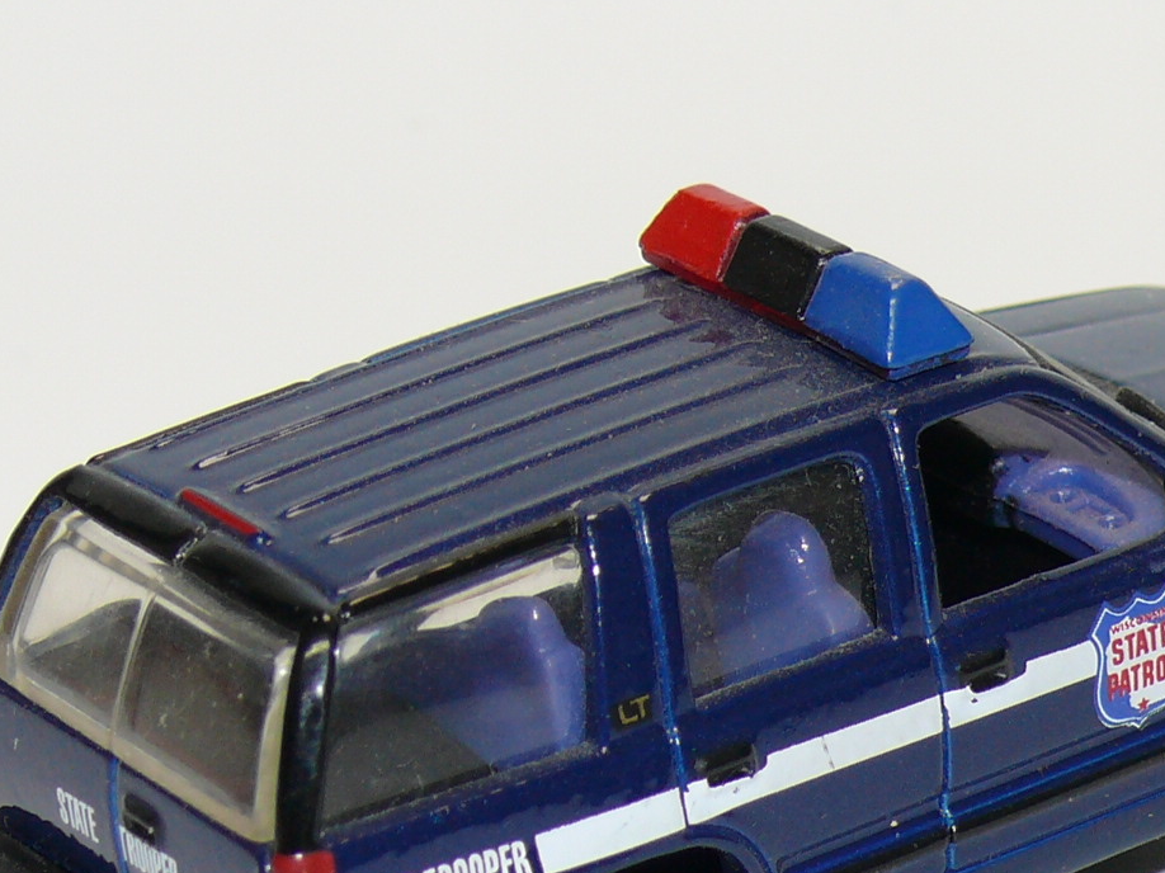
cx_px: 866
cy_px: 535
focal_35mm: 204
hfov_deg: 9.7
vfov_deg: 7.3
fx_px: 6864
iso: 100
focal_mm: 14.4
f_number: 4
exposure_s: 1/30
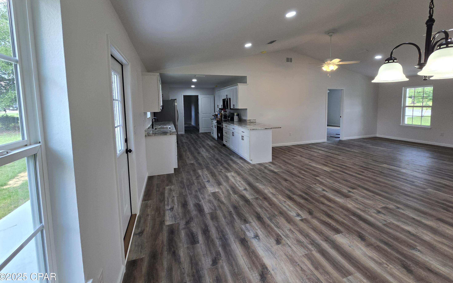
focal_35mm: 14
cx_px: 228
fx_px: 173
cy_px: 120
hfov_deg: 105.3
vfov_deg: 78.1
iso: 100
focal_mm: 2.2
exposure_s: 1/120
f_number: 2.2
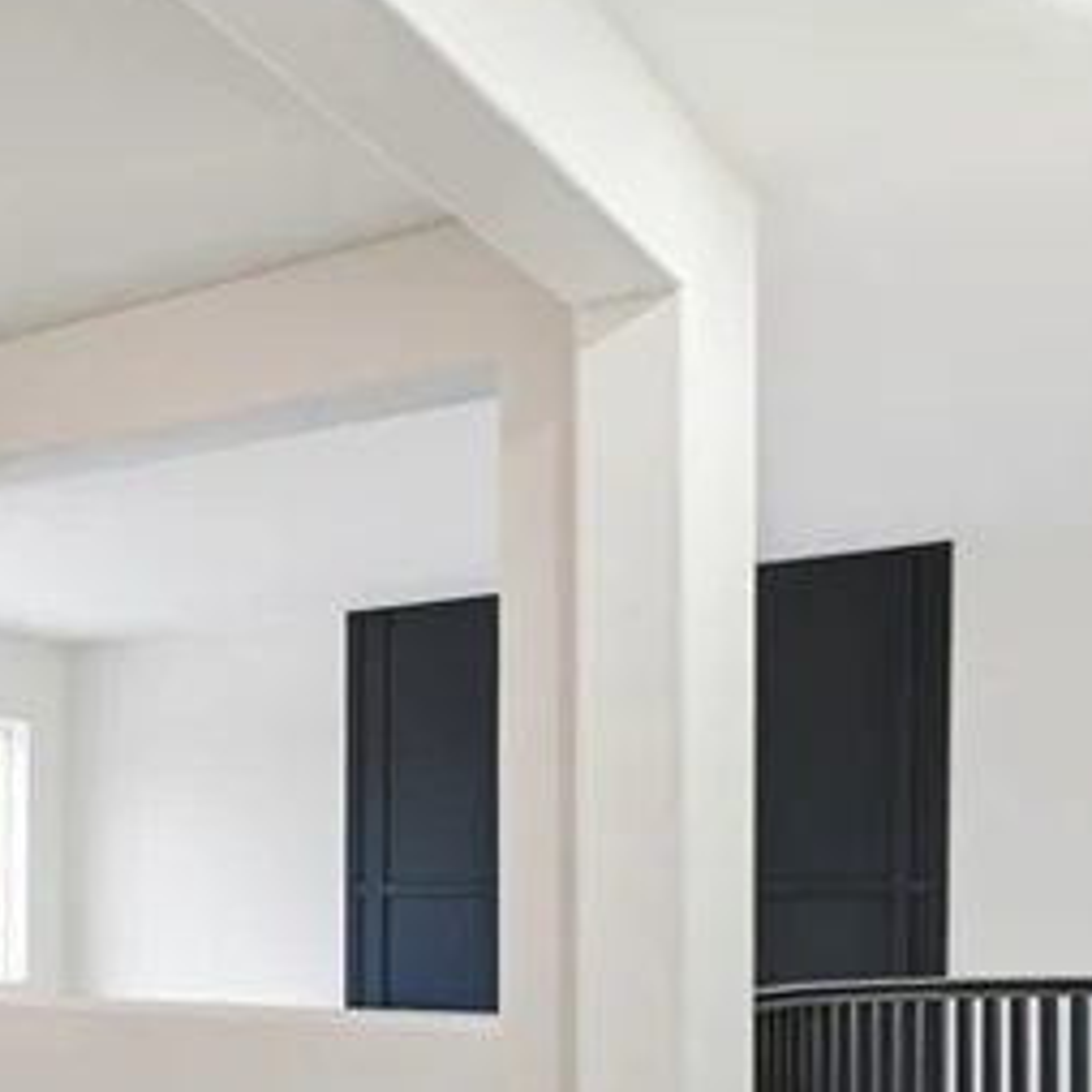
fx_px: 1713
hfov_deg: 27.6
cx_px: -426
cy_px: 926
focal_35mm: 48
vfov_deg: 33.9
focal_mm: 14
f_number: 10
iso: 500
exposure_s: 1/50
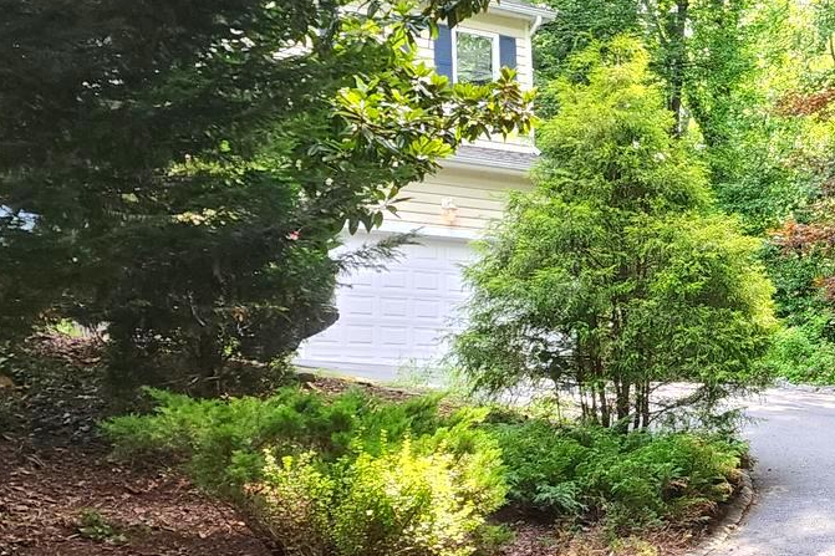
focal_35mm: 73
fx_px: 1693
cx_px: 789
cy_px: 327
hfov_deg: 26.5
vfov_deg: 18.6
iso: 100
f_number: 1.8
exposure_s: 1/180
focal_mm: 6.4
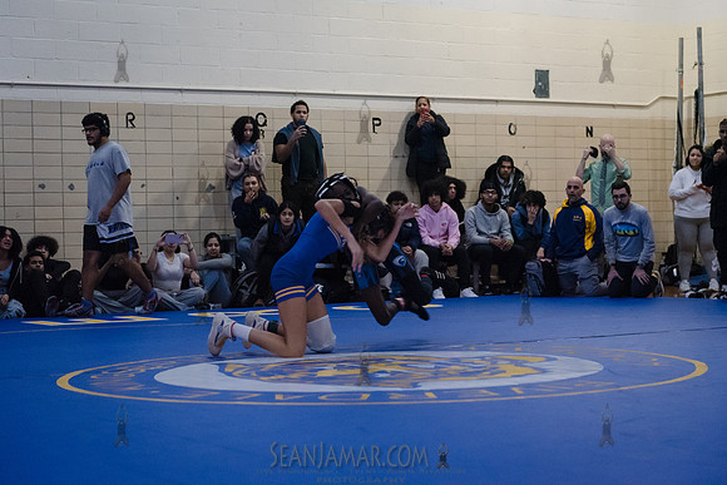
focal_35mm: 77
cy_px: 218
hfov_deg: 26.3
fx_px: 1558
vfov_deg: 17.7
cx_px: 371
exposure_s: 1/400
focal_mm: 70
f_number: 3.2
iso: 6400
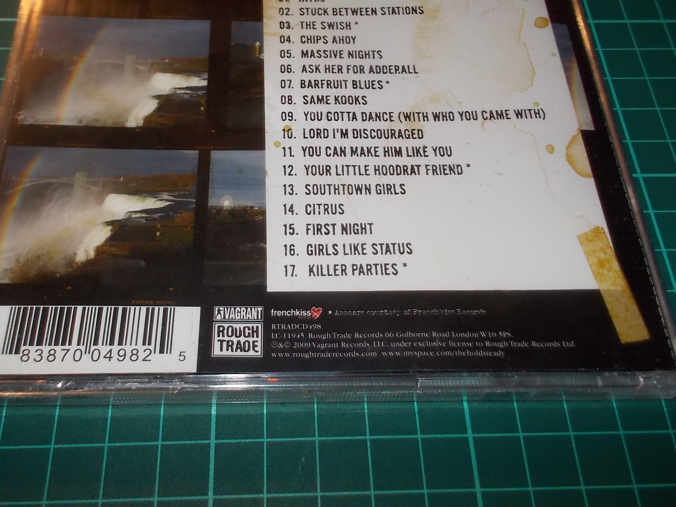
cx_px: 303
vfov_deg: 39.5
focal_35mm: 36
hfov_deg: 51.3
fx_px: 703
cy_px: 203
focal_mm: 4.1
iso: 200
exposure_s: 1/30
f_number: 3.3
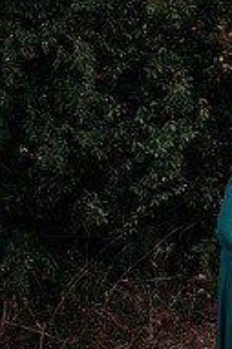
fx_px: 707
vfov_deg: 27.7
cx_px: 488
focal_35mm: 73
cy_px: 193
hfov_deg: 14.7
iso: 160
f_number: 2.2
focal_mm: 24
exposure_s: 1/800
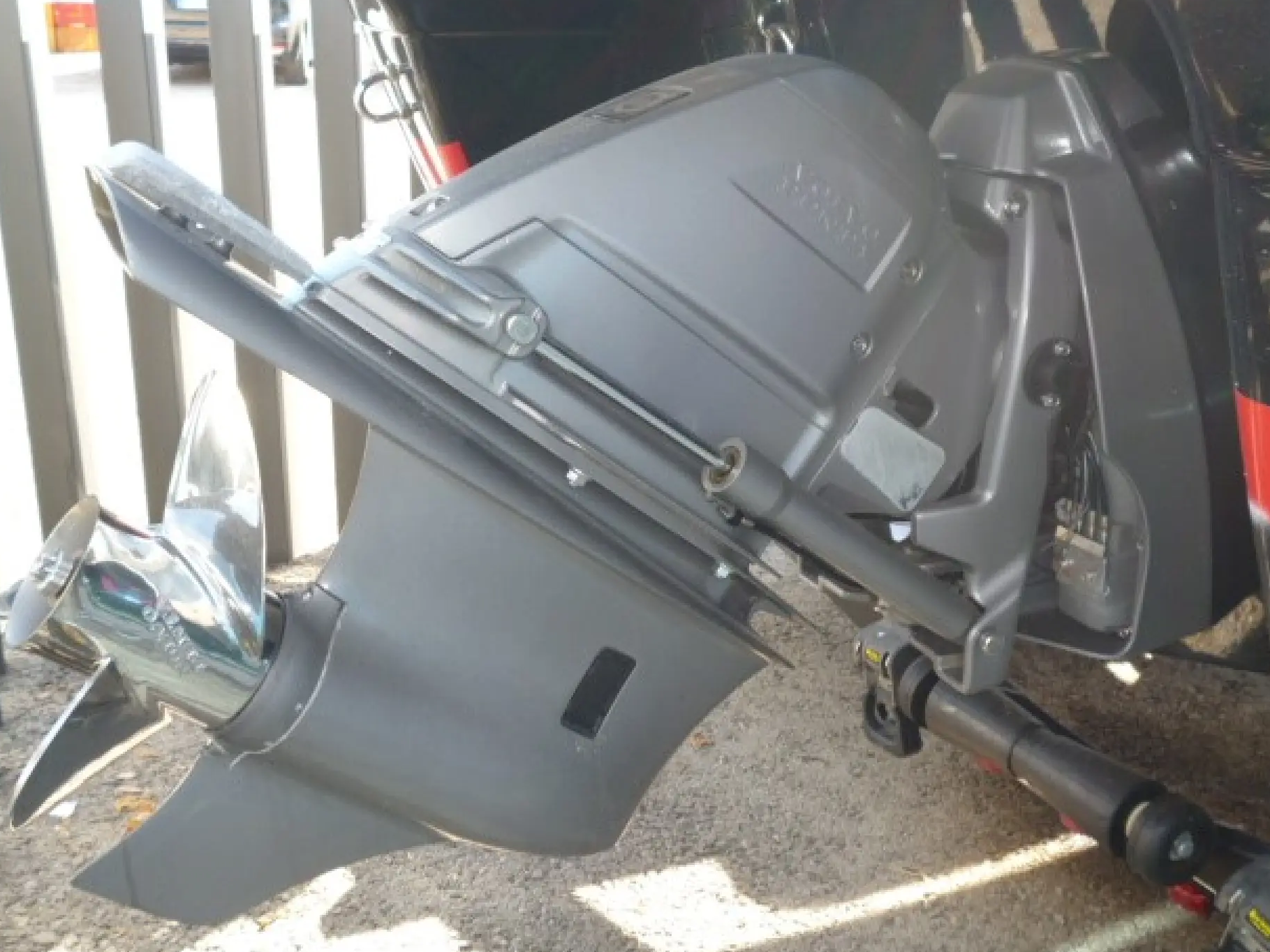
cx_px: 647
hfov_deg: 49.0
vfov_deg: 37.7
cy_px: 465
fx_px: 1394
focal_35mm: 38
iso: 100
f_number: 3.5
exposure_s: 1/60
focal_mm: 6.4
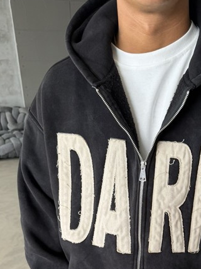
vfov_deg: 39.3
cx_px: 161
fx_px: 349
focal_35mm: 45
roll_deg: -0.1
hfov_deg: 31.3
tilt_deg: -25.9
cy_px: 238
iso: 50
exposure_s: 1/122
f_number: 1.78
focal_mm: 6.76
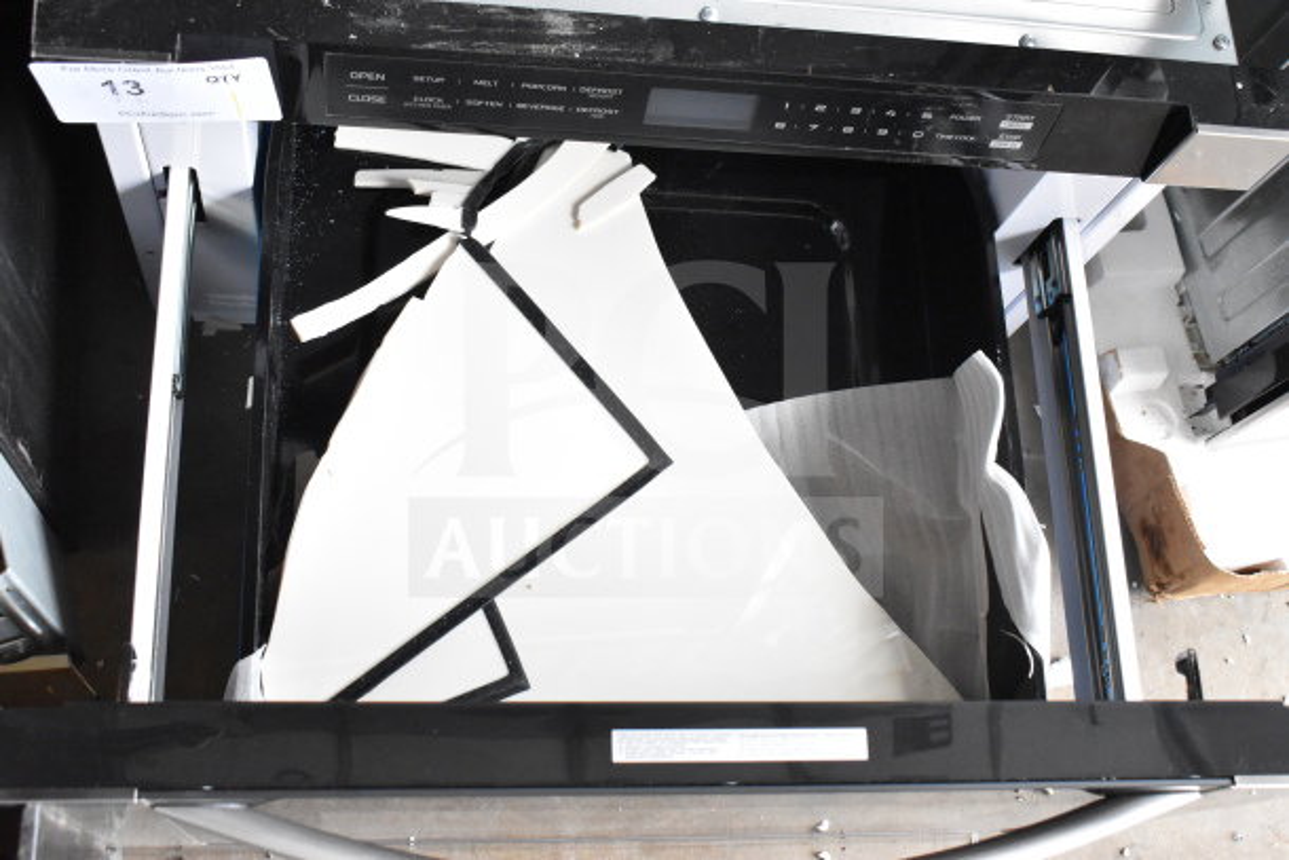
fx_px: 1504
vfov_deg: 31.9
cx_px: 644
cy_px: 430
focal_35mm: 42
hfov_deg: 46.4
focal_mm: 28
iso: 6400
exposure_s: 1/320
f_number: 9
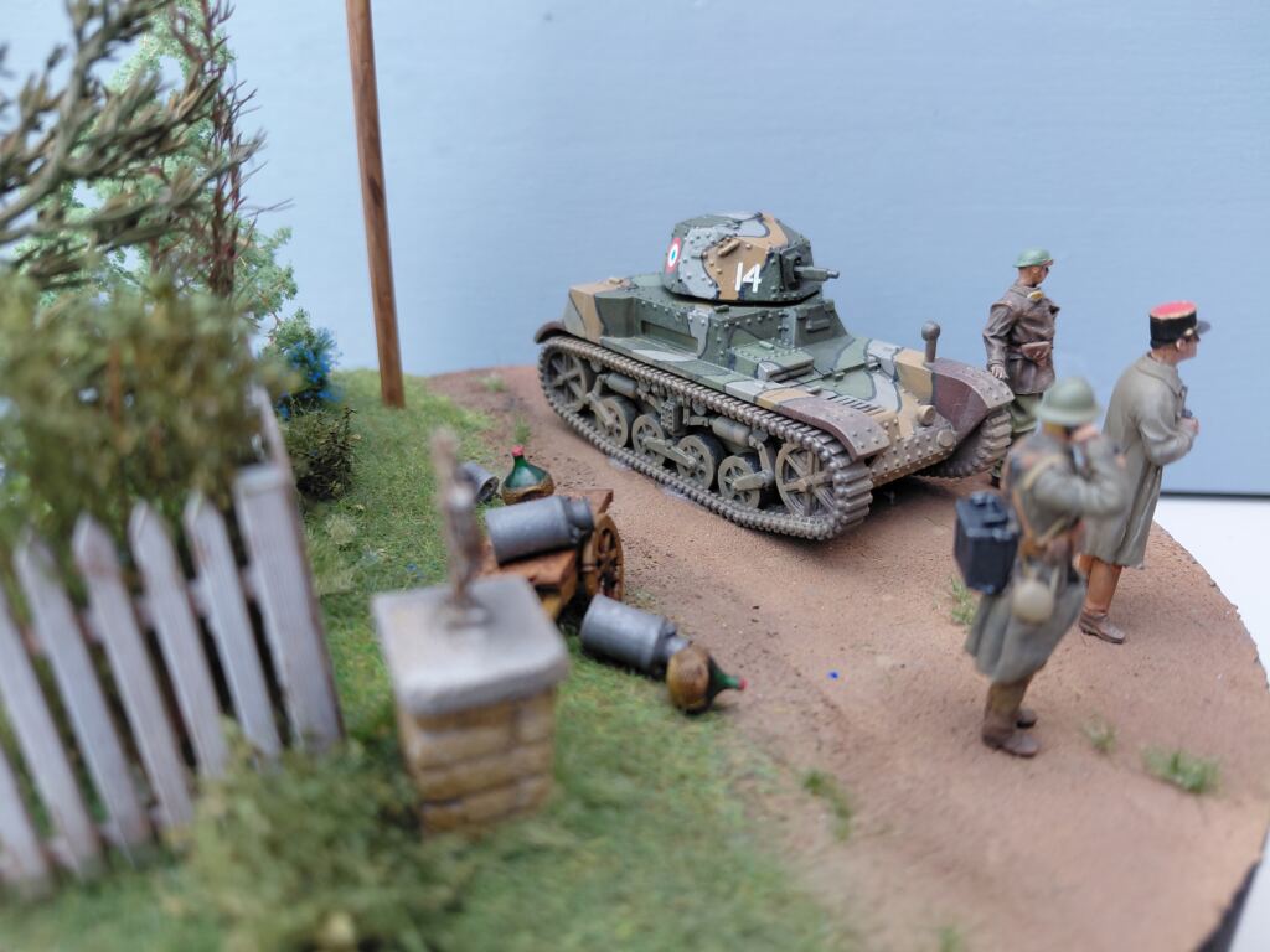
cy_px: 476
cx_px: 635
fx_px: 917
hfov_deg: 69.4
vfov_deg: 54.9
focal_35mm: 25
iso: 50
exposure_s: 1/103
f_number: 1.8
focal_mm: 4.69
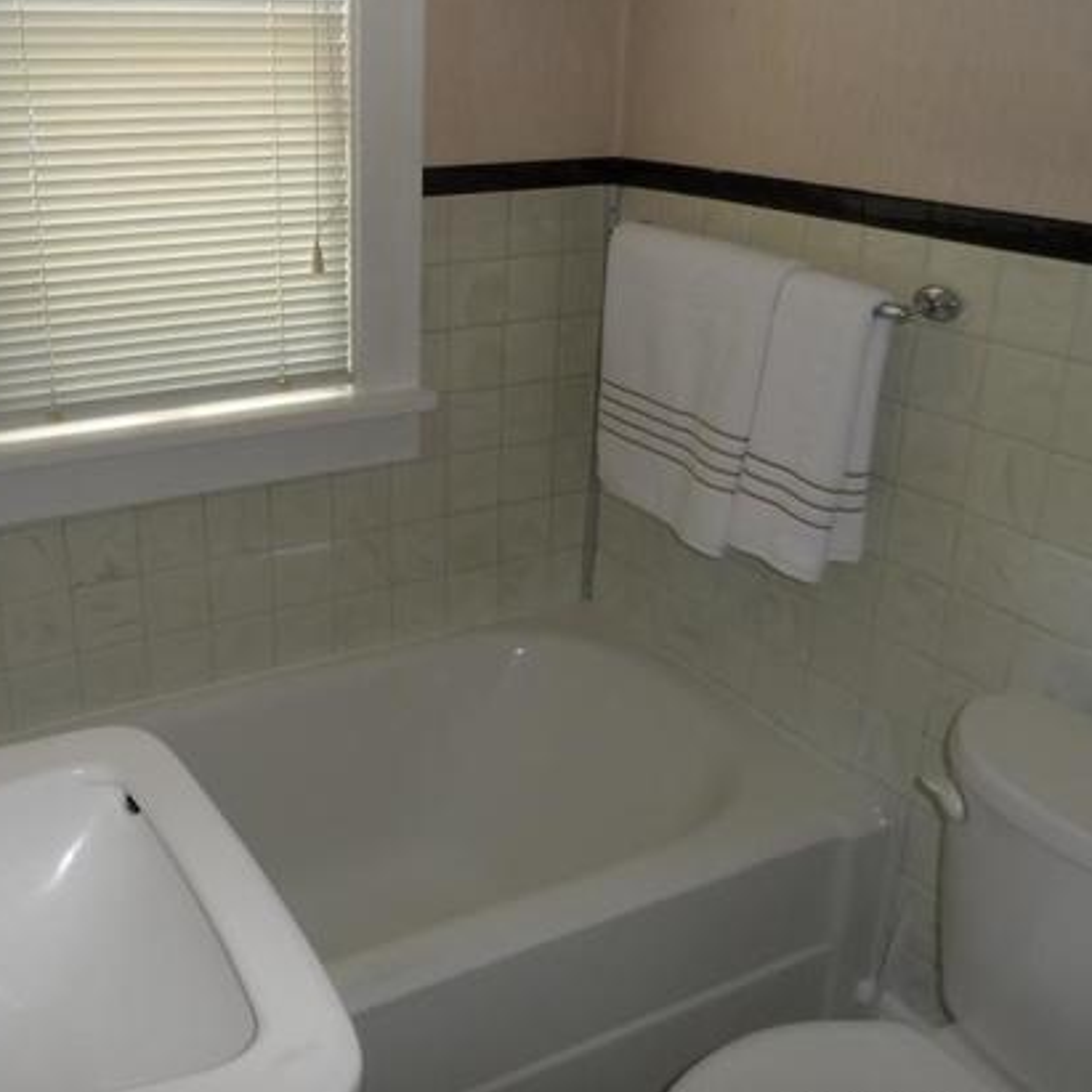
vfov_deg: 49.7
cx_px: 389
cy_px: 497
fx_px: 1178
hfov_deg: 49.1
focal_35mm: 33
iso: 100
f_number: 3.2
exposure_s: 1/30
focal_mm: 4
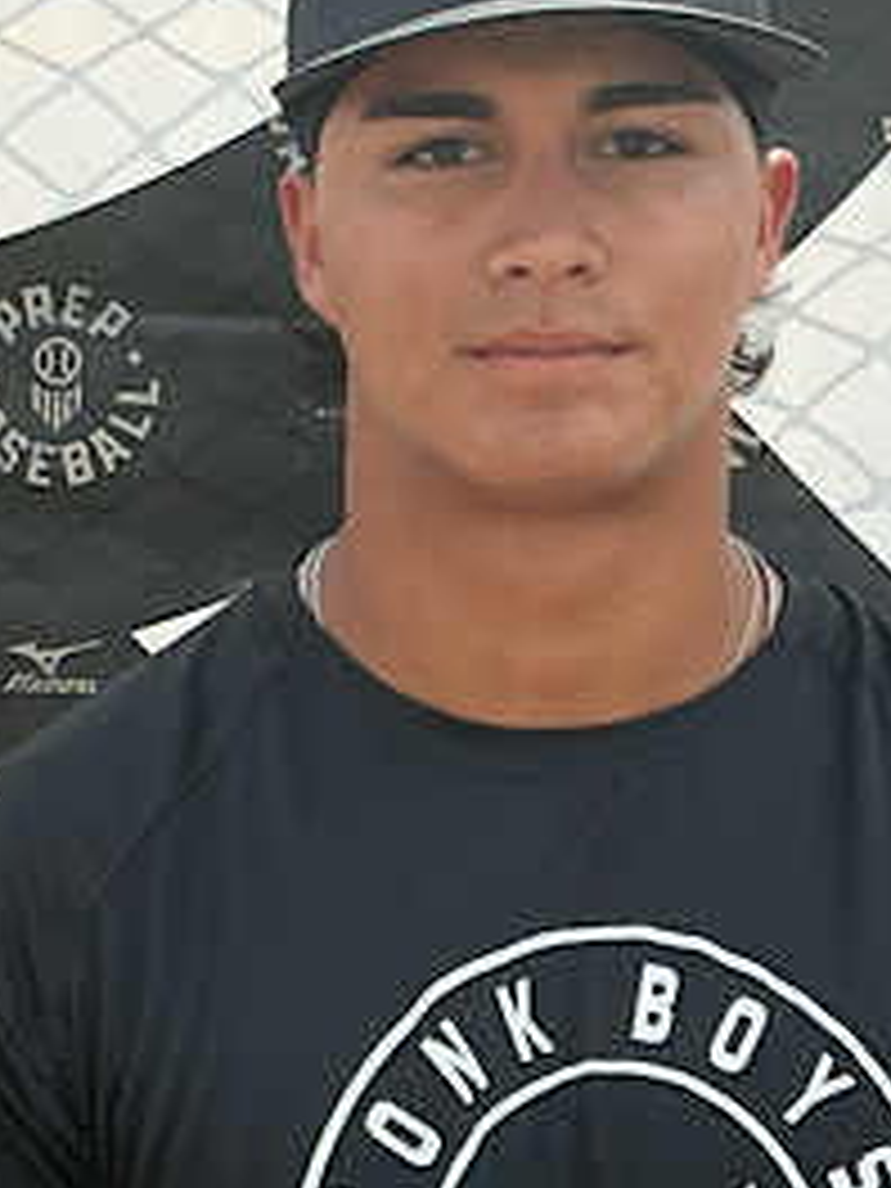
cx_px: 495
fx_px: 1510
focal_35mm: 44
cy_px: 621
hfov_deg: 32.8
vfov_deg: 42.9
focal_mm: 3
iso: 25
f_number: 1.8
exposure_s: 1/1221
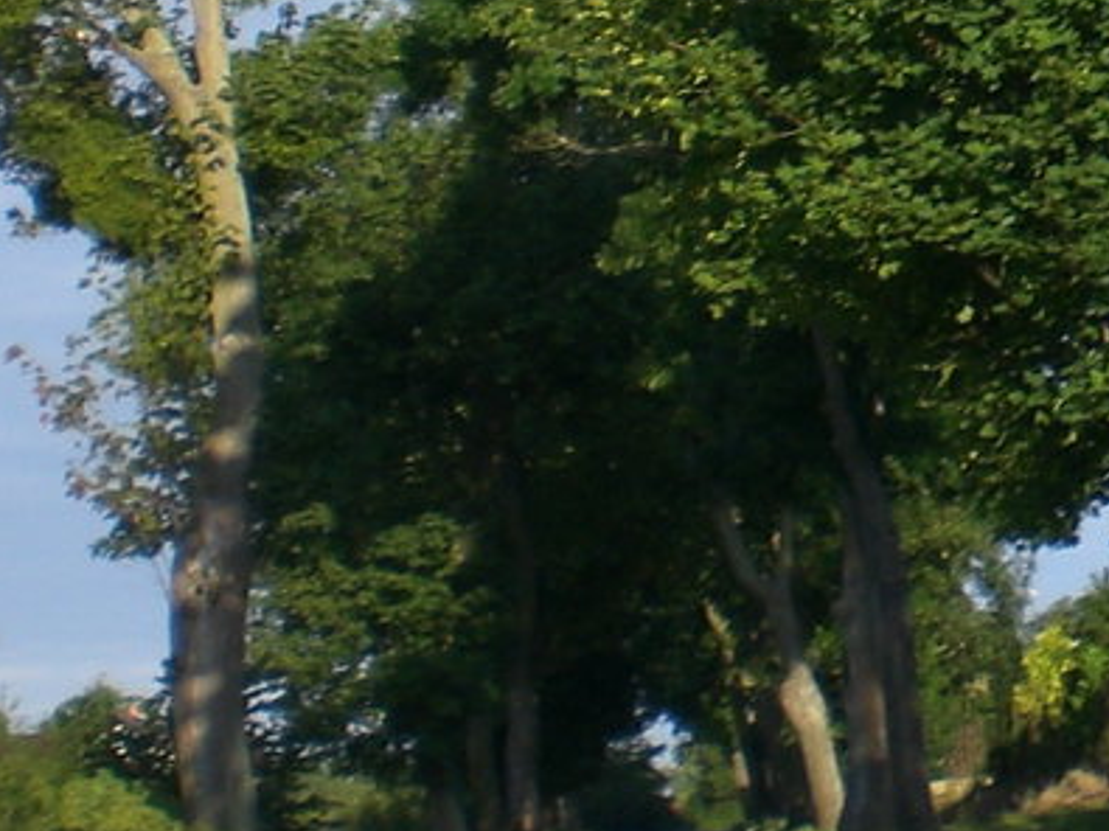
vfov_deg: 9.6
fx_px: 4932
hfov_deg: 12.2
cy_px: 163
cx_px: 1701
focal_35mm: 154
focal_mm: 6.3
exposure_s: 1/250
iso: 50
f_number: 4.4
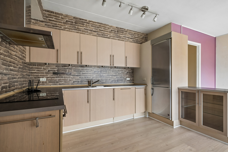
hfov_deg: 96.7
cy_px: 76
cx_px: 114
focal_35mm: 16
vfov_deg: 73.7
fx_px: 101
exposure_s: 1/13
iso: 200
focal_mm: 16
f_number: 5.6
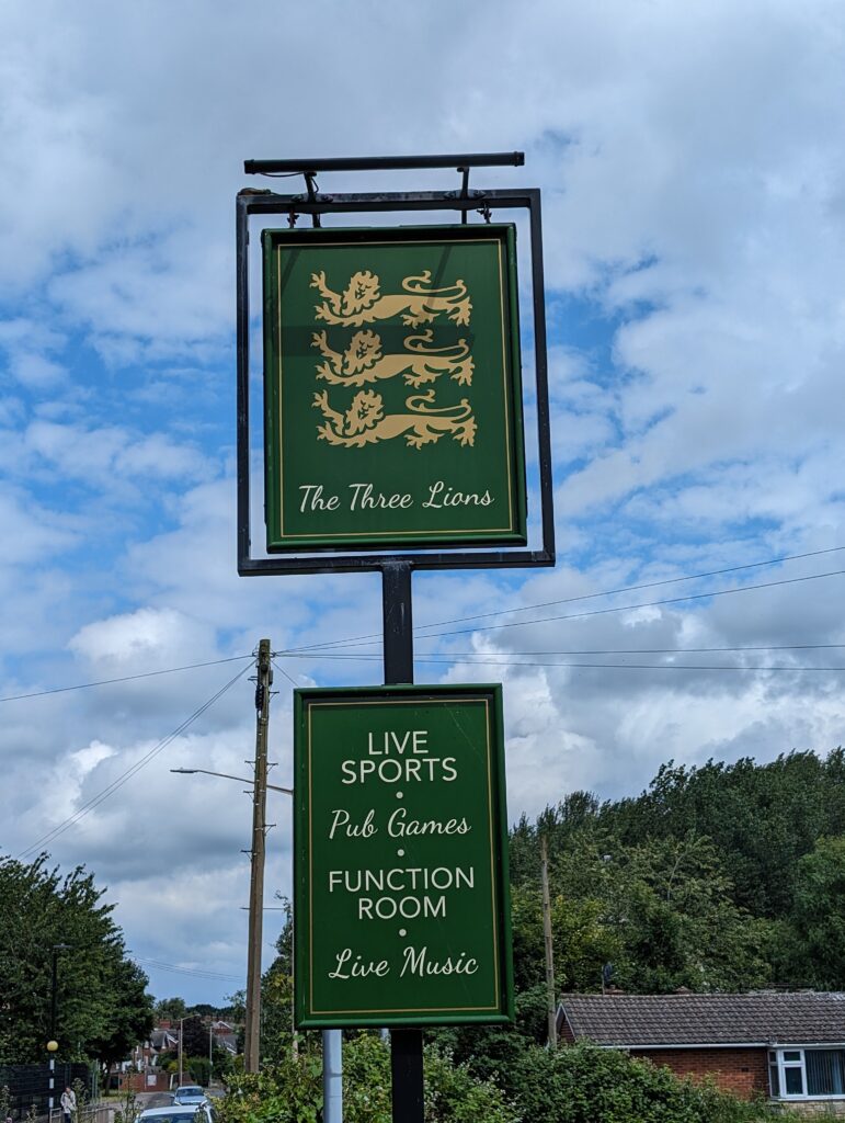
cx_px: 422
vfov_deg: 38.9
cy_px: 562
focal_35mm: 49
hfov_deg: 29.7
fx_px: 1591
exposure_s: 1/2096
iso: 20
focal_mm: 6.9
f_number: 1.68
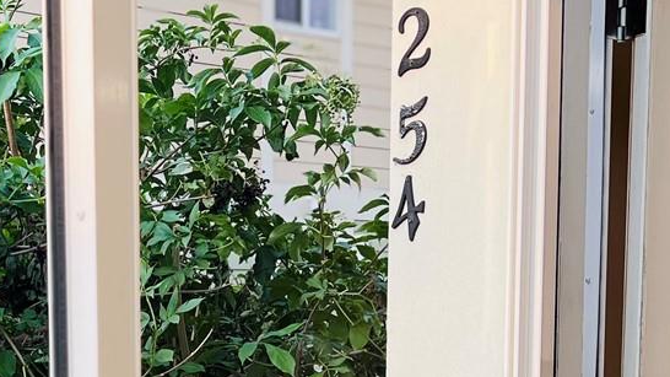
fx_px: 1474
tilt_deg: -7.1
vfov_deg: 13.9
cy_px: 511
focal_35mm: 83
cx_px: 126
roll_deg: +0.4
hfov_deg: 25.1
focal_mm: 5.7
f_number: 1.5
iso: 50
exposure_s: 1/521
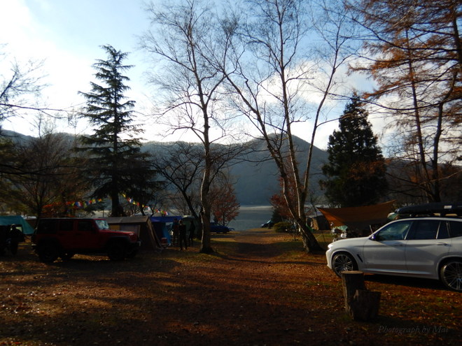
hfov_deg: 61.7
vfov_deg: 48.2
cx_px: 231
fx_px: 387
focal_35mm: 29
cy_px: 173
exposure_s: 1/1250
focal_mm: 5.1
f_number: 2.8
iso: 125
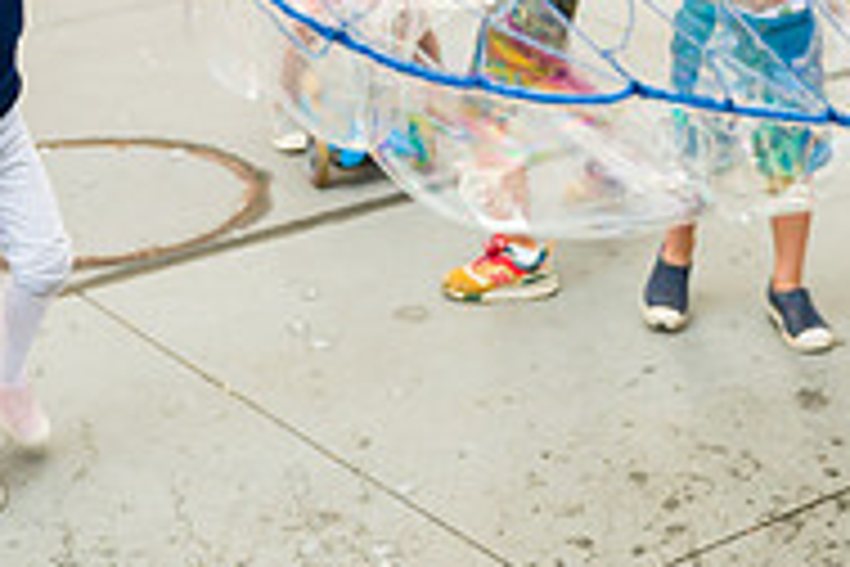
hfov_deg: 20.8
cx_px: 396
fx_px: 2314
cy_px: -261
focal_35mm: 98
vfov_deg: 13.2
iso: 1250
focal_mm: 32
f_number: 3.2
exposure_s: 1/1250
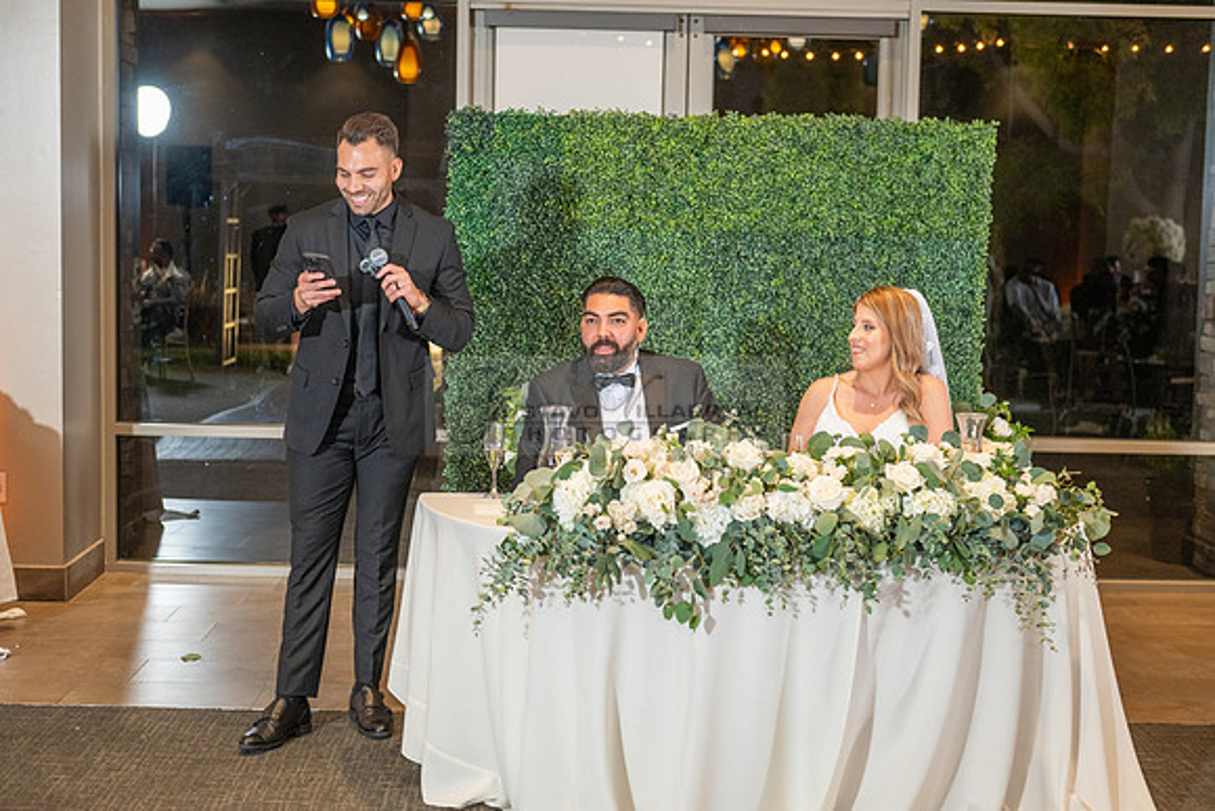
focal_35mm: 52
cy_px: 406
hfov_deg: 38.2
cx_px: 608
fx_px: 1755
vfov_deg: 26.0
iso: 800
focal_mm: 52
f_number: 3.5
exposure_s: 1/160
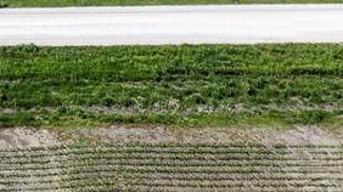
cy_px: -213
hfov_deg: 18.0
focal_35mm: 95
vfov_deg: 11.3
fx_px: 863
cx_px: -270
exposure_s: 1/2000
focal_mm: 12.29
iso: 120
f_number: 2.8
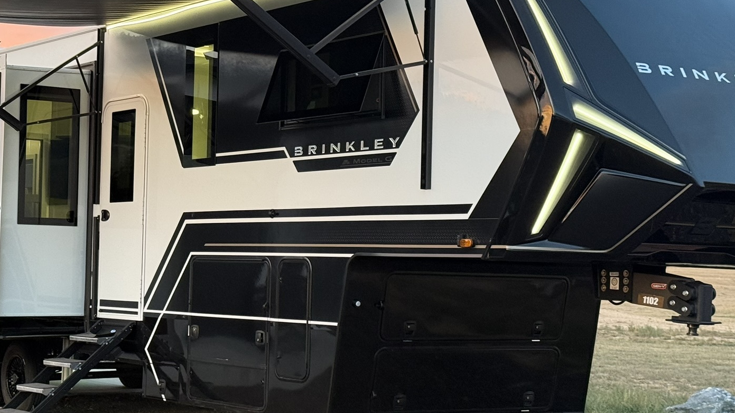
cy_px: 224
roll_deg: -1.0
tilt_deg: +3.9
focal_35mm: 77
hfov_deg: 27.4
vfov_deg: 15.7
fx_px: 1500
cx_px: 261
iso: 250
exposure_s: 1/60
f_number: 1.78
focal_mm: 6.76
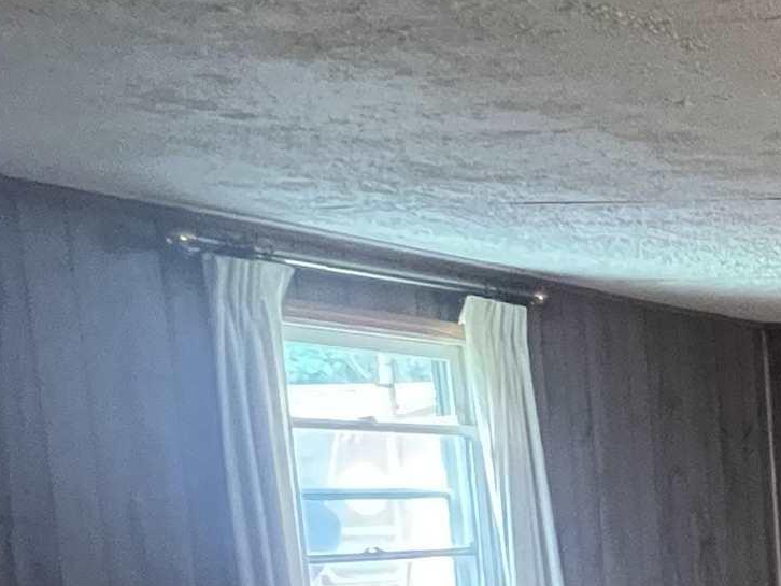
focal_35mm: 55
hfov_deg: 21.3
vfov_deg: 24.6
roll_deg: -0.9
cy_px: 664
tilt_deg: -7.8
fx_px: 1241
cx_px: 1438
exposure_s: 1/40
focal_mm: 1.57
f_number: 1.8
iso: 1000
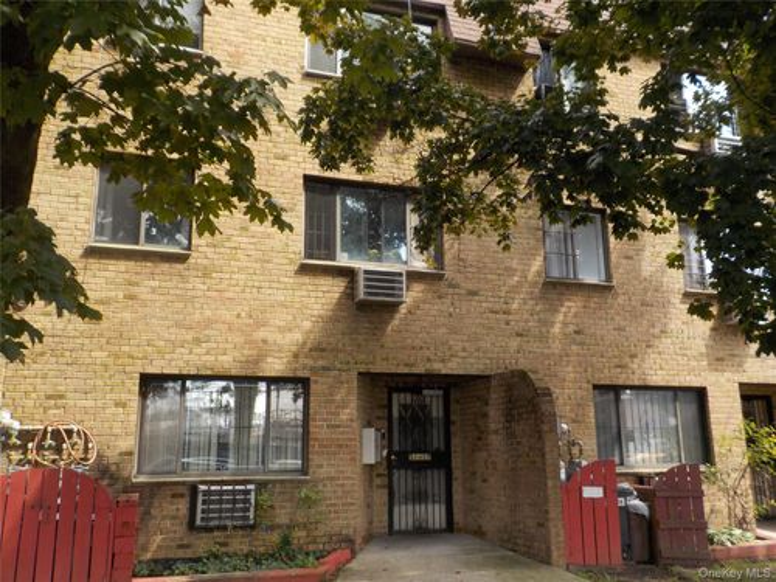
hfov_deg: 60.0
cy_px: 291
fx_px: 673
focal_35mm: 30
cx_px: 388
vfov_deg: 46.8
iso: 125
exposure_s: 1/125
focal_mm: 4.1
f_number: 3.3
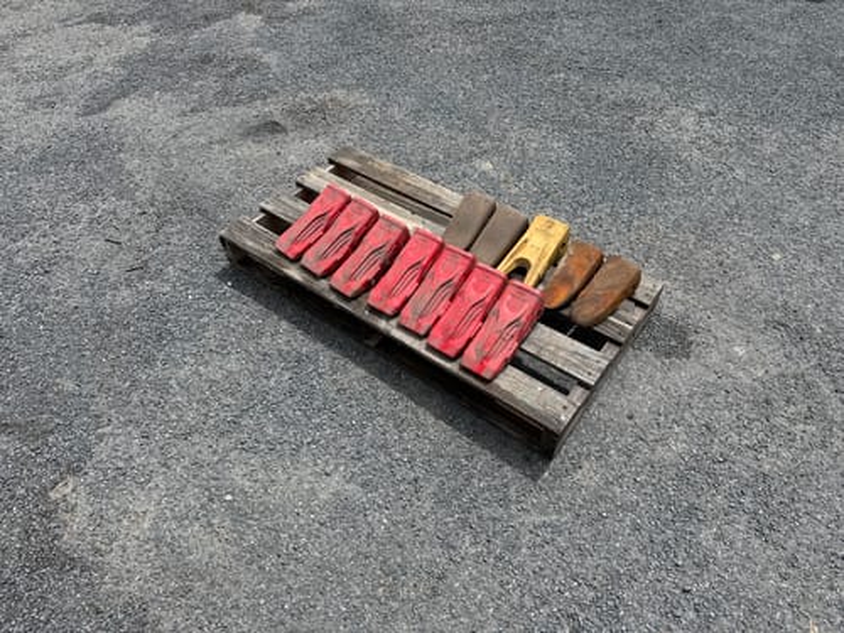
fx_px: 585
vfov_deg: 56.8
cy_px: 316
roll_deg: -1.6
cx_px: 422
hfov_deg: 71.6
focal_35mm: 24
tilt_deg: -42.7
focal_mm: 6.76
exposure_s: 1/6173
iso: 80
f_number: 1.78
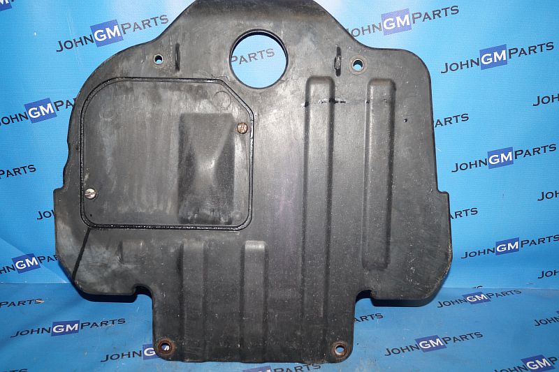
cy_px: 186
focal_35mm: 33
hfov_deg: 57.2
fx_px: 512
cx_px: 280
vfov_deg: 40.0
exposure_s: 1/60
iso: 800
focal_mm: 22
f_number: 4
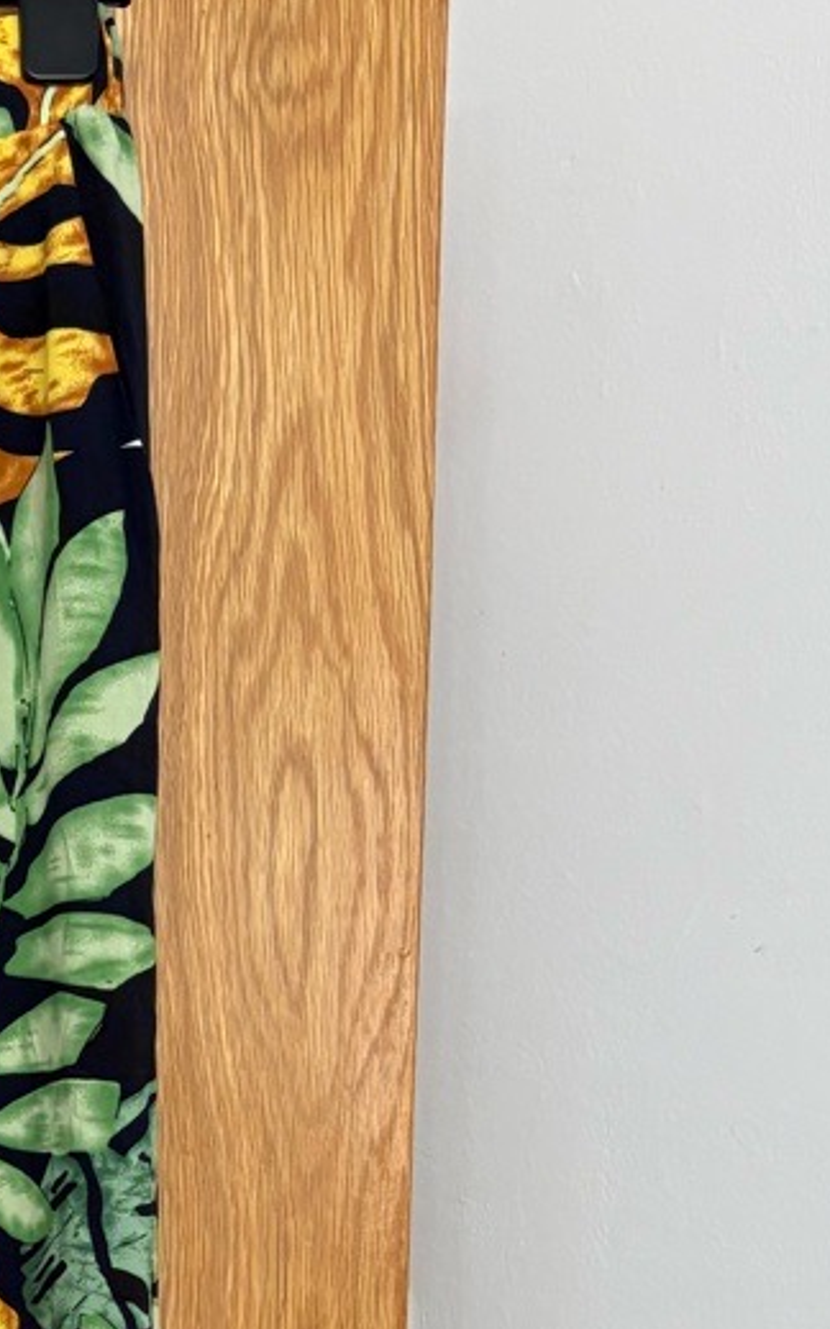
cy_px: 1347
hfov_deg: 14.4
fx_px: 3079
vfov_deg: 23.3
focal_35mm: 85
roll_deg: -0.4
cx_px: -384
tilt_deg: -4.5
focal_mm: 5.96
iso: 200
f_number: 1.6
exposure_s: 1/60
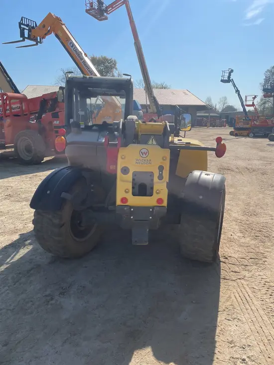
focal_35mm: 26
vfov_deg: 67.3
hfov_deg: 53.1
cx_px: 137
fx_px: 274
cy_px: 182
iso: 50
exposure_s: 1/6135
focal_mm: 4.2
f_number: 1.6
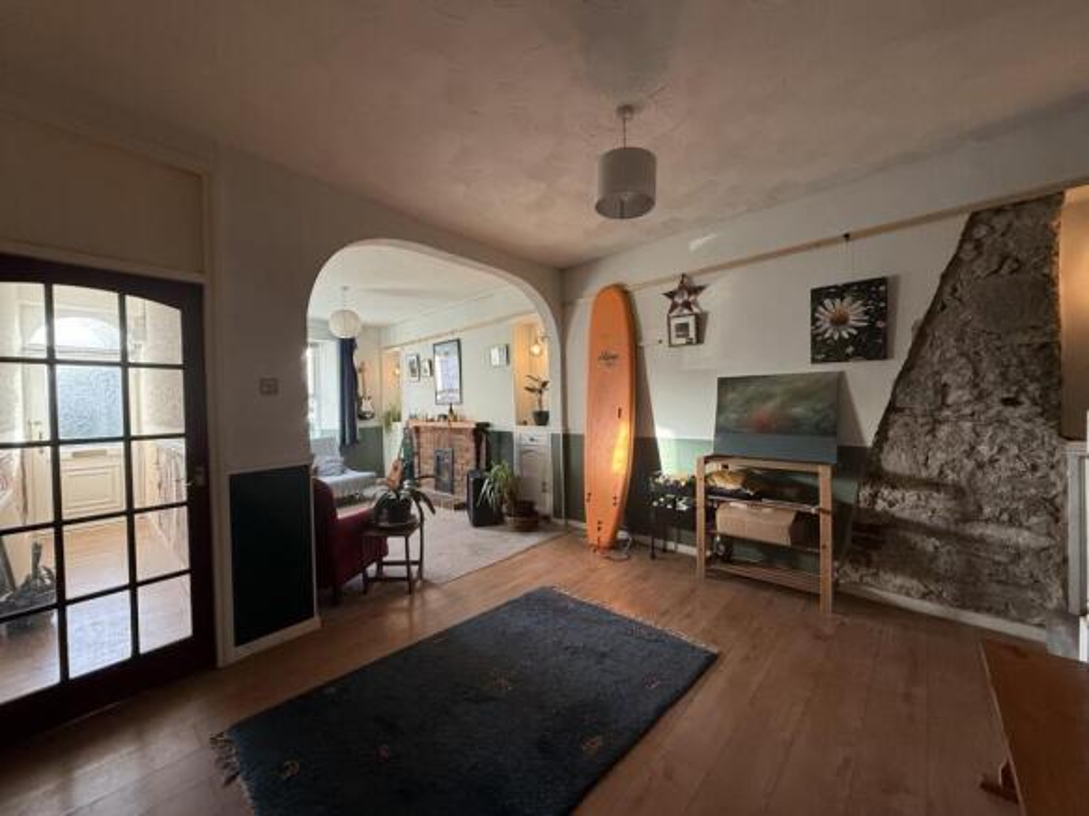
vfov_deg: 85.7
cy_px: 408
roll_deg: +0.6
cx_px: 544
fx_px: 440
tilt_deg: -0.3
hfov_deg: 102.1
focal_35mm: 14
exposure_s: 1/99
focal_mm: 2.22
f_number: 2.2
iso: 250
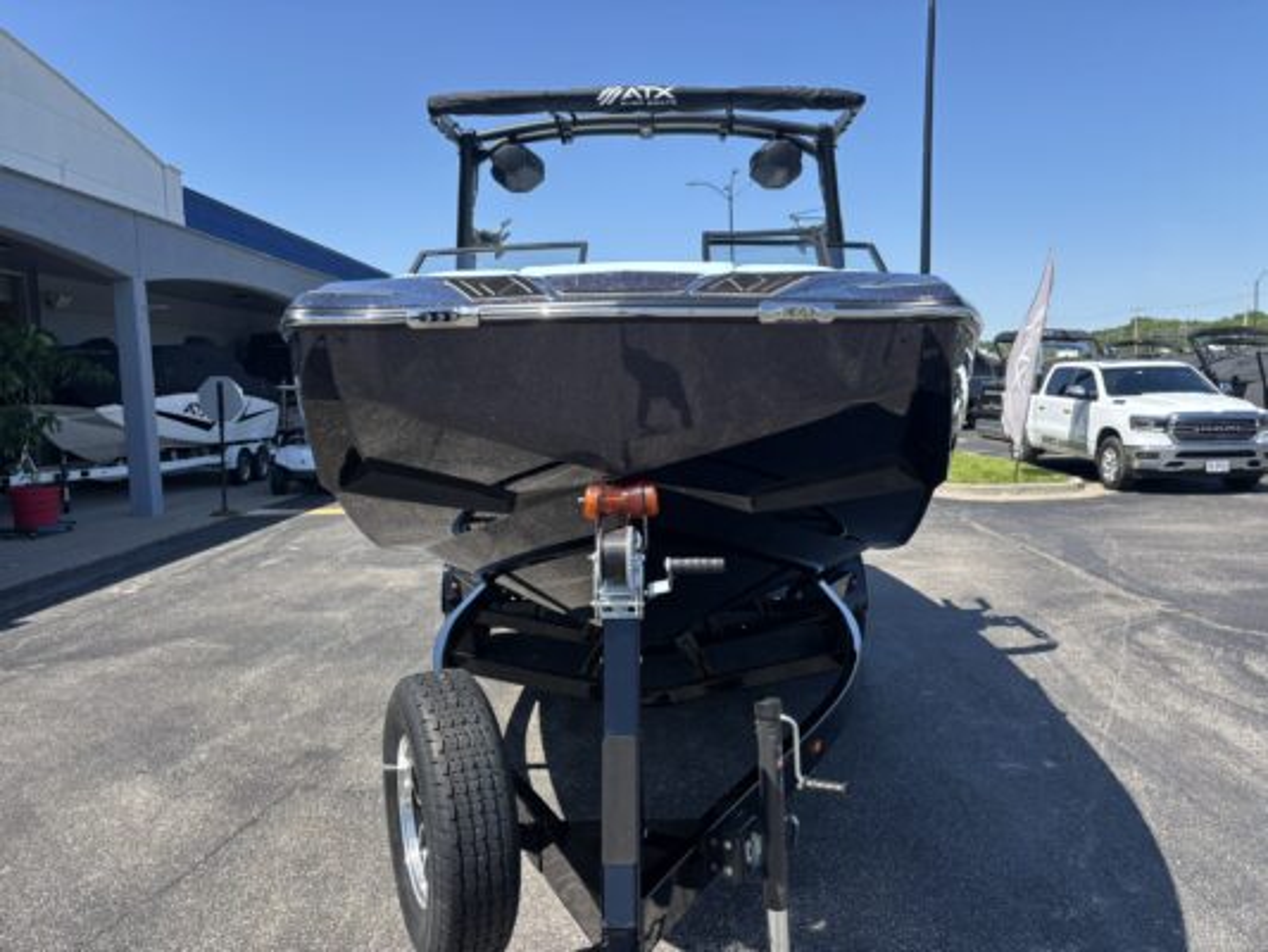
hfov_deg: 67.3
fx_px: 953
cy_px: 476
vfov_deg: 53.1
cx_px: 634
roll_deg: +2.2
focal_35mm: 26
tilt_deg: -4.4
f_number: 1.6
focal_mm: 5.96
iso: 50
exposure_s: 1/1984
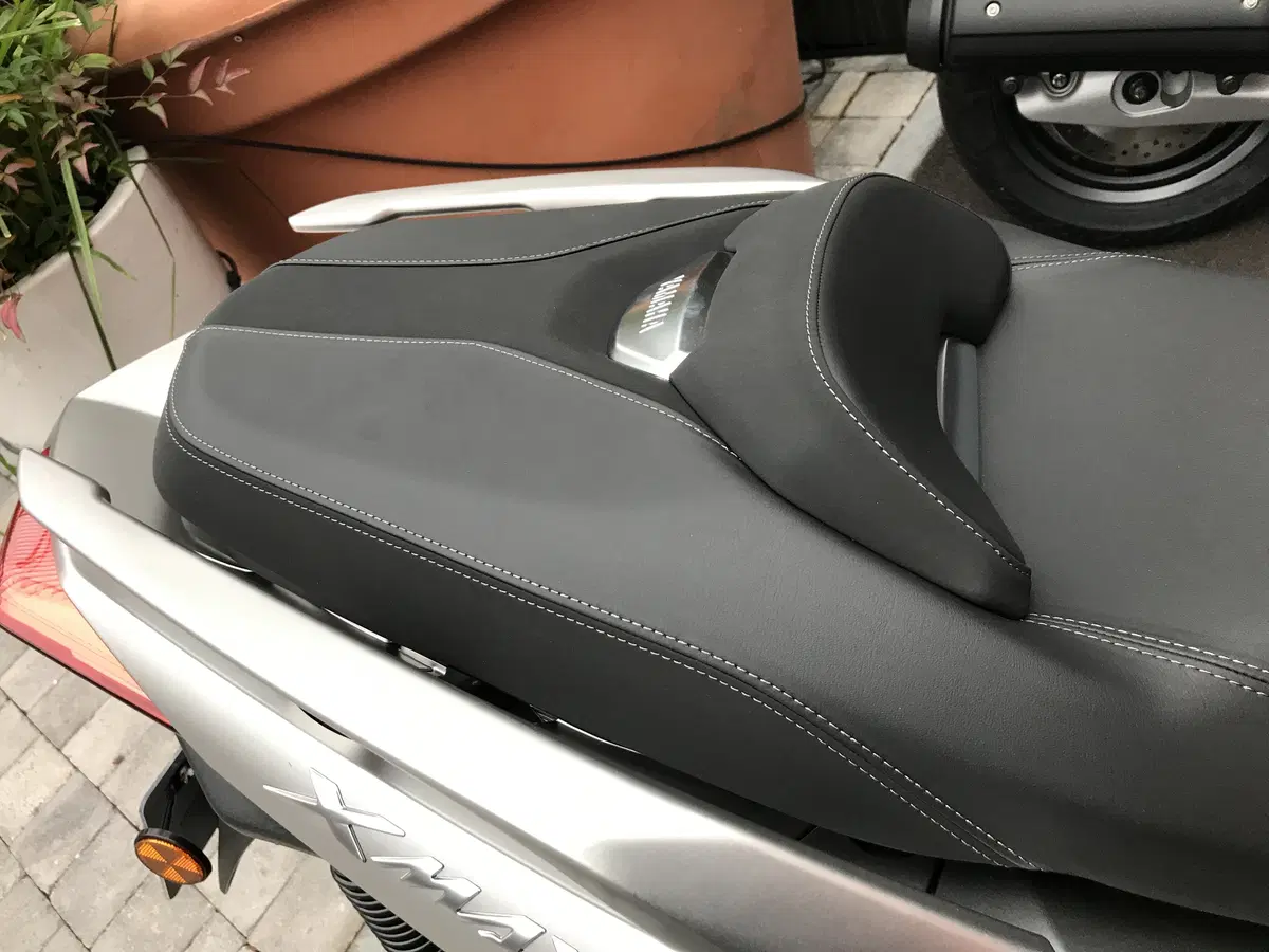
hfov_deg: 63.4
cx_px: 634
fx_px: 1026
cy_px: 476
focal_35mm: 28
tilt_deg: -43.9
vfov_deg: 49.7
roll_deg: +29.3
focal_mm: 3.99
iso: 25
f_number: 1.8
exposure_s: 1/33
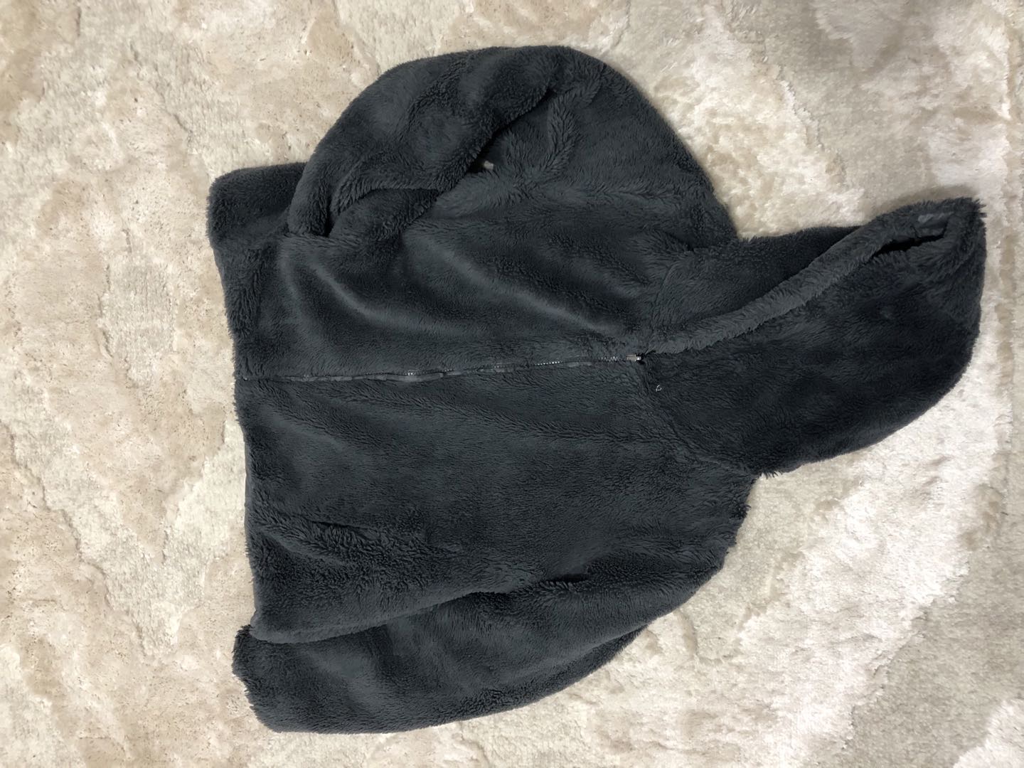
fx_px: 828
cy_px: 384
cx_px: 512
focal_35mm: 28
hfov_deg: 63.4
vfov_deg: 49.7
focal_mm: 3.99
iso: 100
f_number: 1.8
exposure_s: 1/17
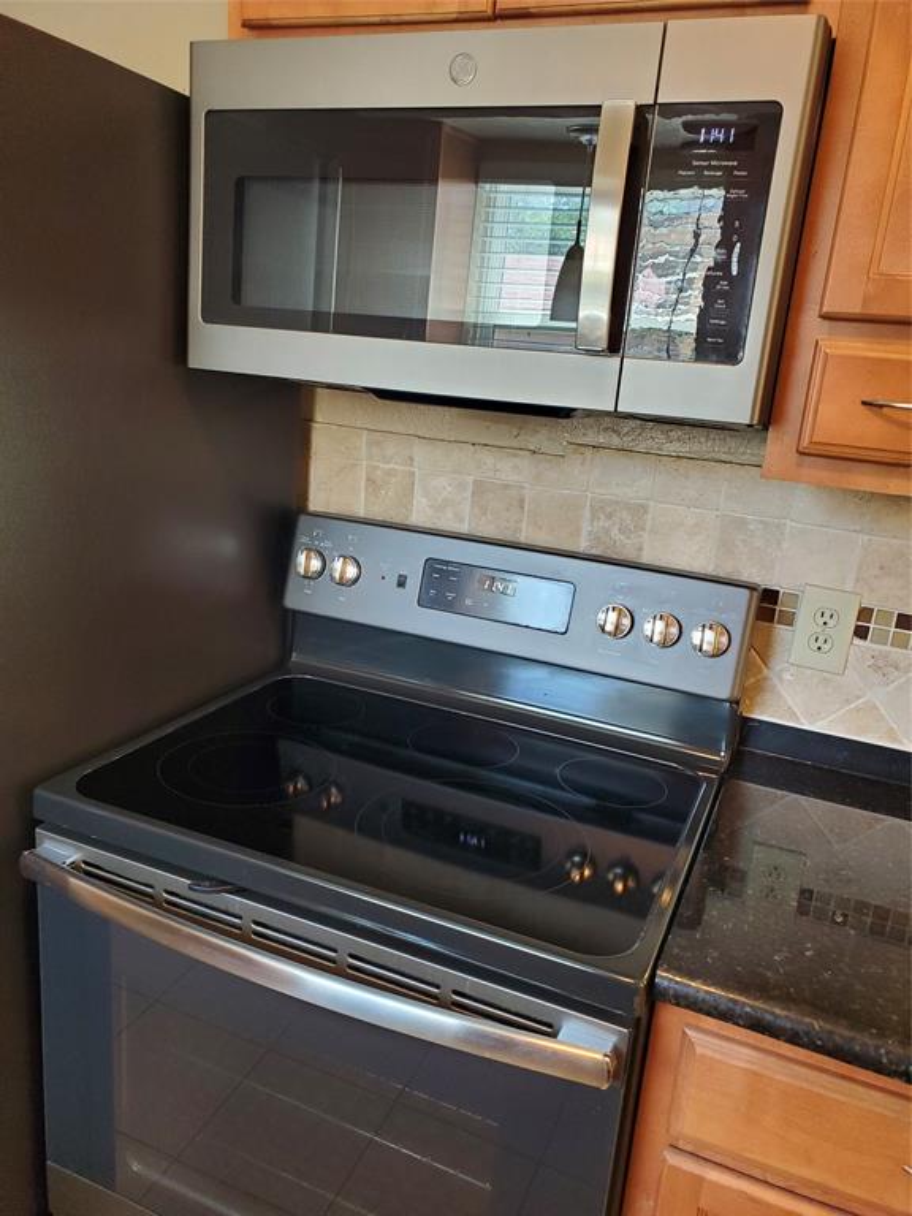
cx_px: 456
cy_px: 608
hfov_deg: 53.1
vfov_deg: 67.3
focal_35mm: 26
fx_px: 913
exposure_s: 1/40
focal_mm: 4.3
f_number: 2.4
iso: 320
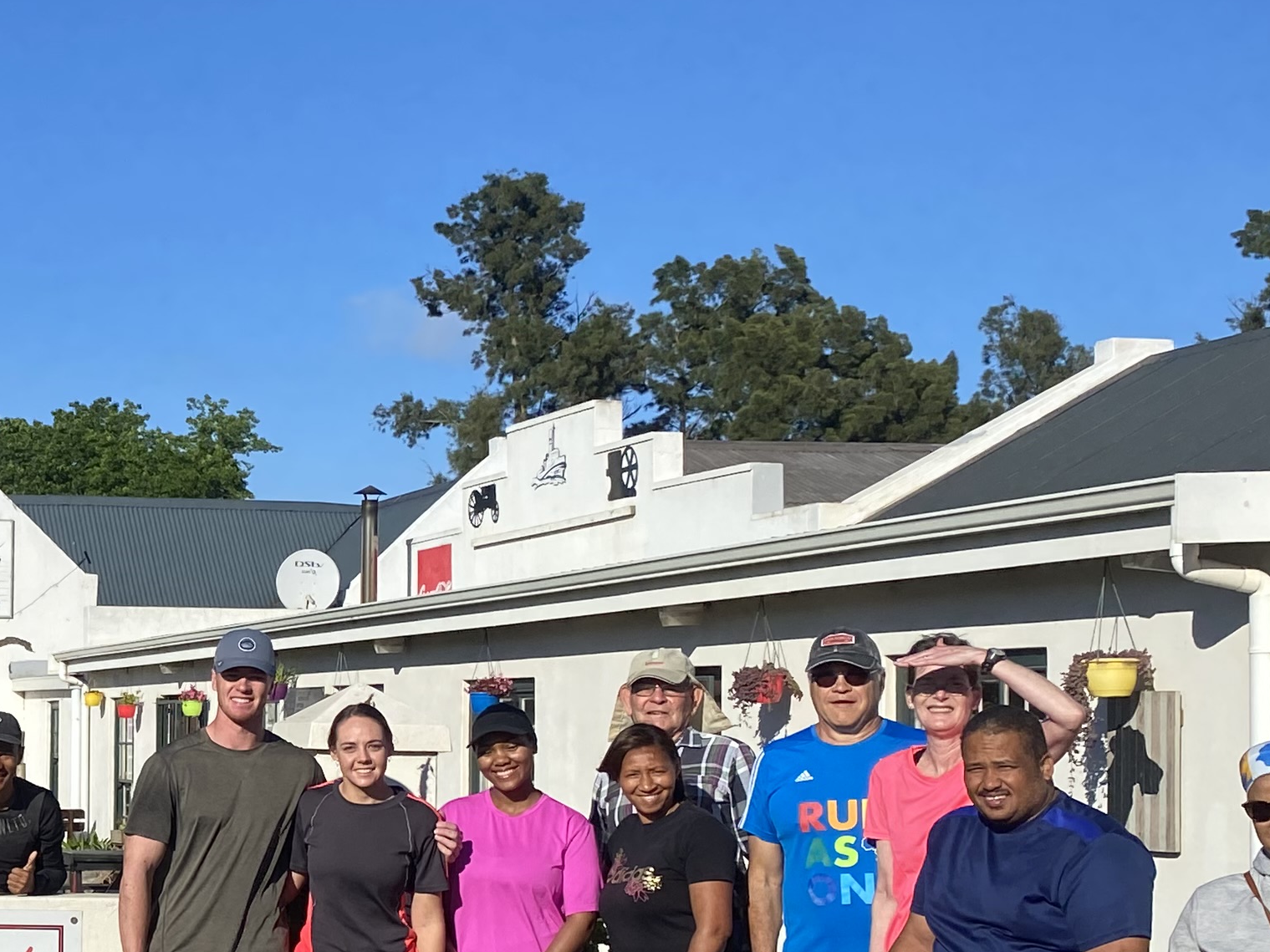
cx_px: -150
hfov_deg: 25.9
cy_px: 690
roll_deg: -0.4
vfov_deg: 21.2
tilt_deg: +1.9
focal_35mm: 69
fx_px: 2531
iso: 32
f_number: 1.8
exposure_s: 1/3610
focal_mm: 4.25
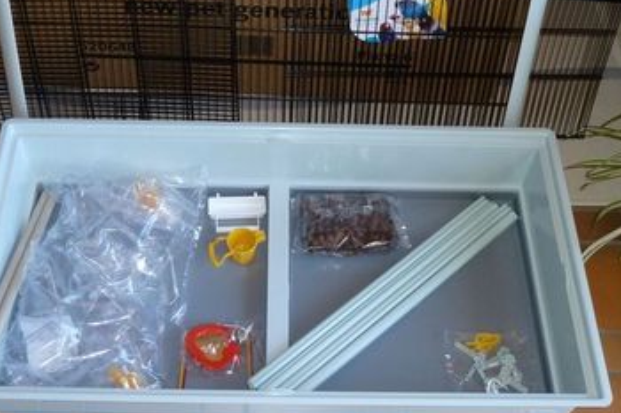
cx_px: 287
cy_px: 136
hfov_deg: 36.2
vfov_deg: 24.5
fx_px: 948
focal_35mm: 55
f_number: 3.6
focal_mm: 6.1
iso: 250
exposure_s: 1/30
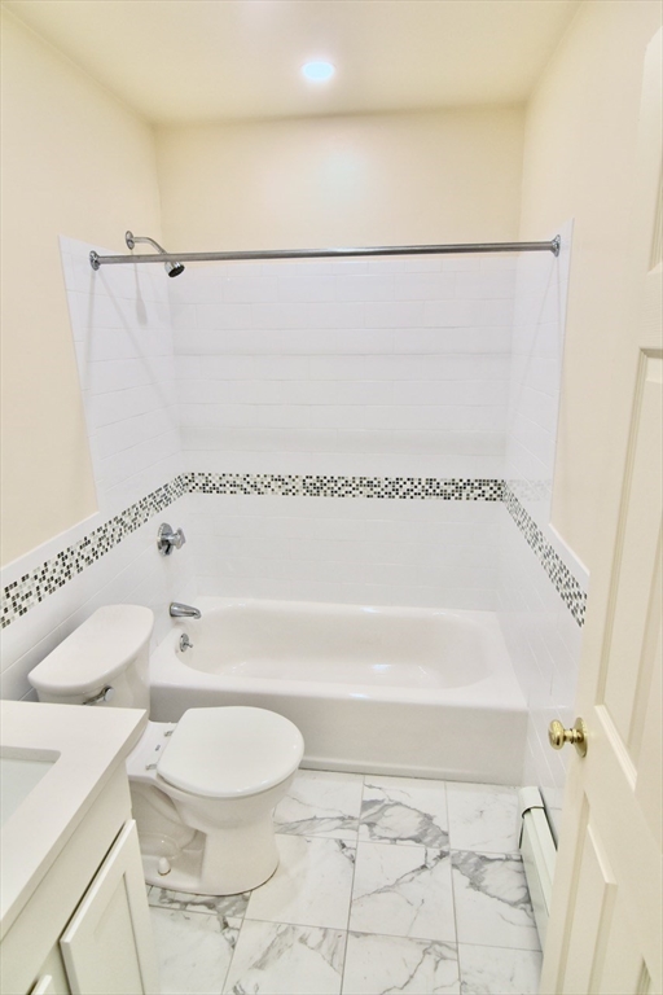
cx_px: 332
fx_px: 539
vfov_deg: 85.4
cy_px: 498
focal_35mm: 20
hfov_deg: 63.2
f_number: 5.6
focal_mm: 13
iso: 800
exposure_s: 1/125
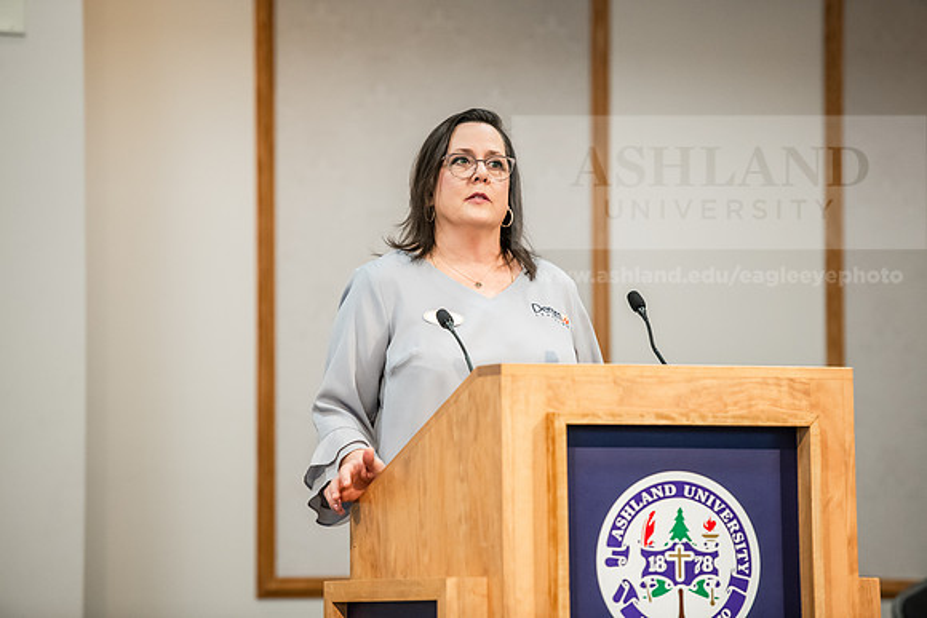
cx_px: 464
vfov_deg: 7.6
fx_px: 4636
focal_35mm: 180
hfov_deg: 11.4
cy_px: 309
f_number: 3.2
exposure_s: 1/200
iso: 2000
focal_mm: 180
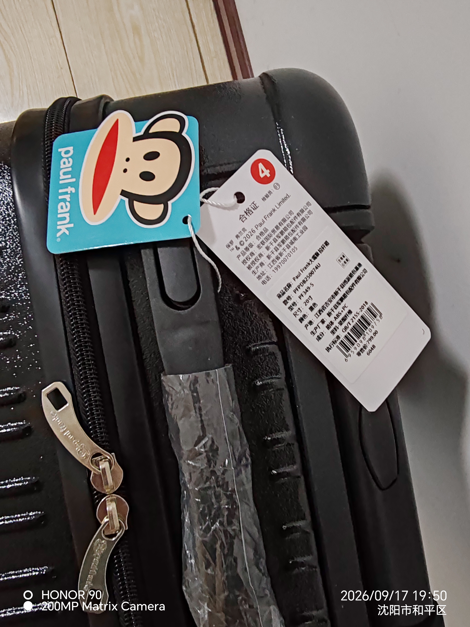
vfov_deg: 67.3
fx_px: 471
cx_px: 235
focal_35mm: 26
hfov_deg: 53.1
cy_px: 314
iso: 500
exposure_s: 1/25
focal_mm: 1.96
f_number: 2.2
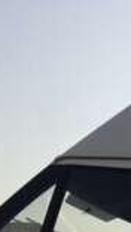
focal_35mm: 114
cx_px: 115
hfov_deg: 10.6
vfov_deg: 16.9
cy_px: 357
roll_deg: -11.3
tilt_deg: +0.2
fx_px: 702
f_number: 2.4
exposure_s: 1/2169
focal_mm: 4.12
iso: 50
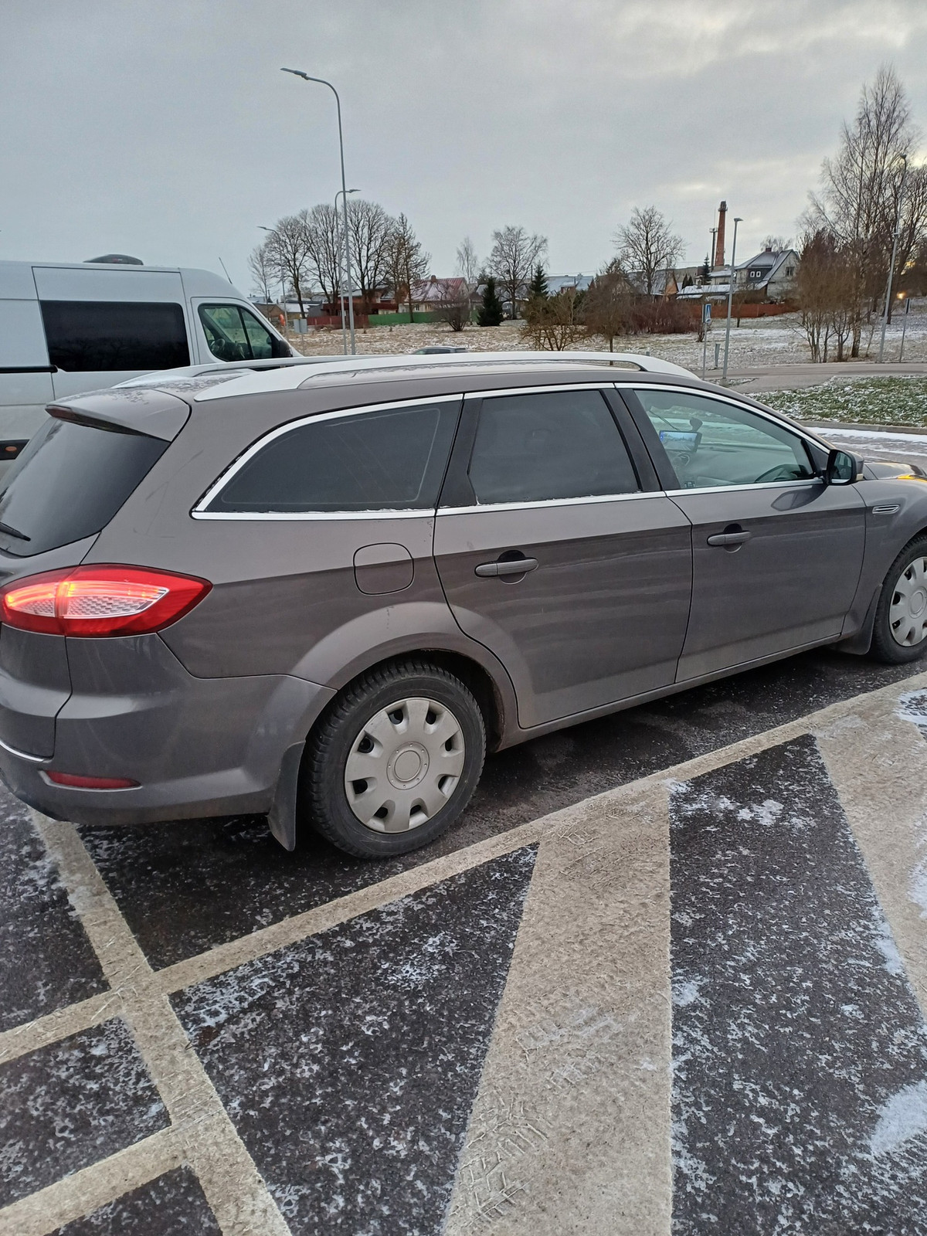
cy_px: 618
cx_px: 464
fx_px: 893
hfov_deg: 54.9
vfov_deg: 69.4
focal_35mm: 25
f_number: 1.8
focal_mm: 4.65
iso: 250
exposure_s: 1/50
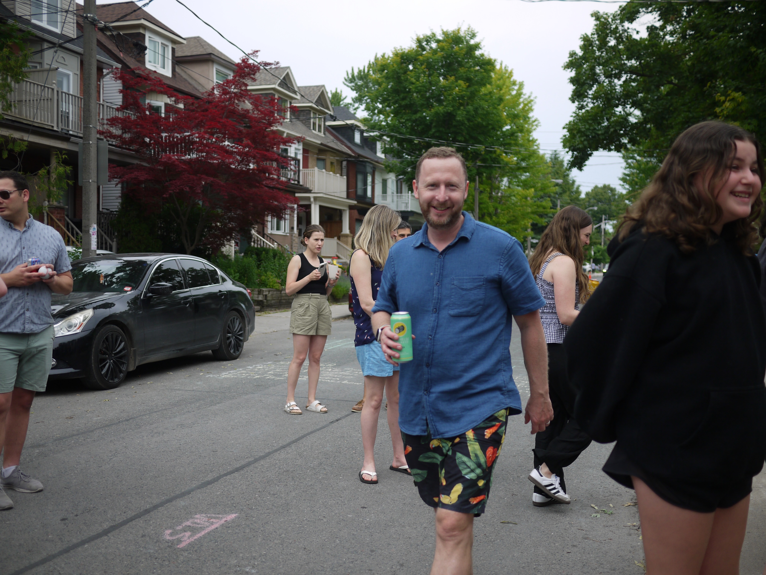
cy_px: 288
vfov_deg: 36.0
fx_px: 885
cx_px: 383
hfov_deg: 46.8
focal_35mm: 40
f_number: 1.8
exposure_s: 1/1000
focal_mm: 20
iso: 100
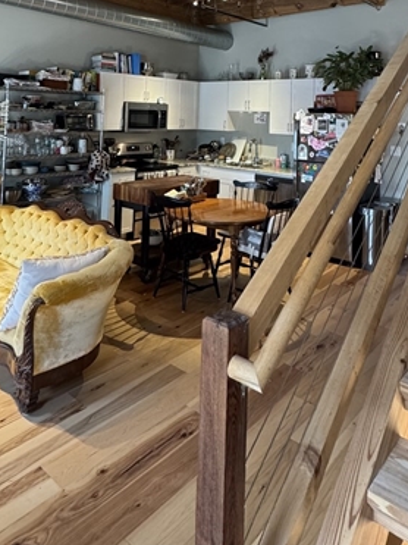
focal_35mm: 29
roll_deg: -2.2
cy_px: 85
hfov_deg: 48.2
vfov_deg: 55.8
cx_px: 220
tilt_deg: +4.1
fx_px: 456
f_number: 2.2
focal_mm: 2.22
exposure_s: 1/60
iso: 400
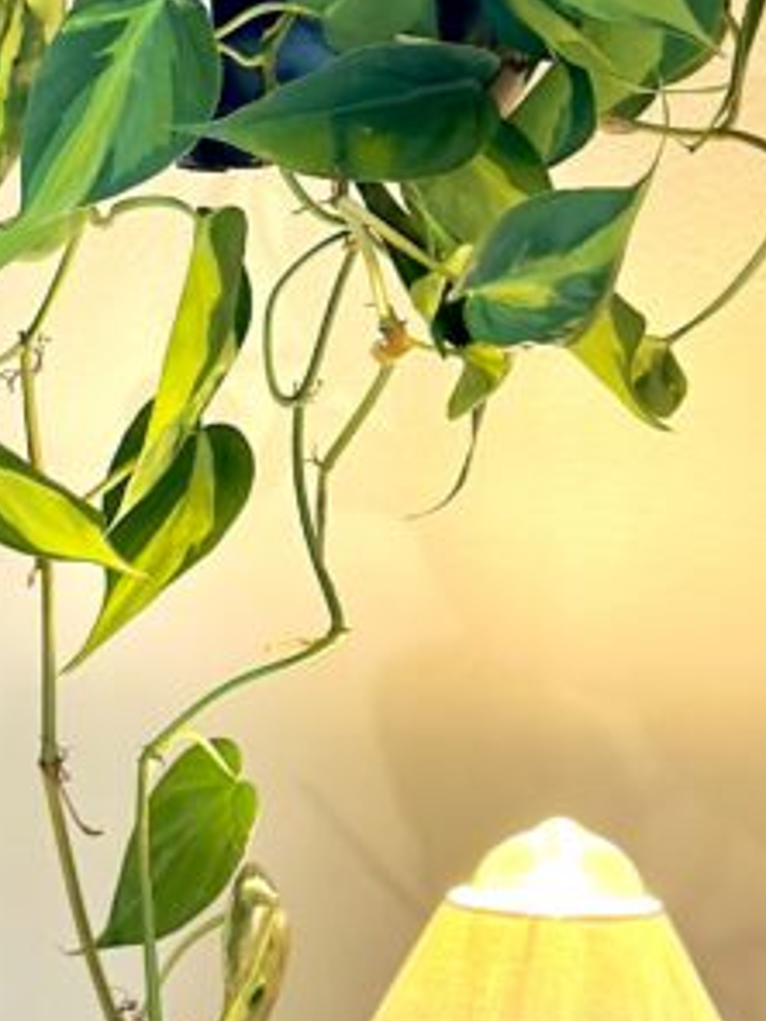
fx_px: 4898
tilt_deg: -2.4
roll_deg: -1.8
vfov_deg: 11.8
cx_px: 197
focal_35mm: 166
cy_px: 155
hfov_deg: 8.9
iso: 125
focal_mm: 6.86
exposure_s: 1/120
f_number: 1.78
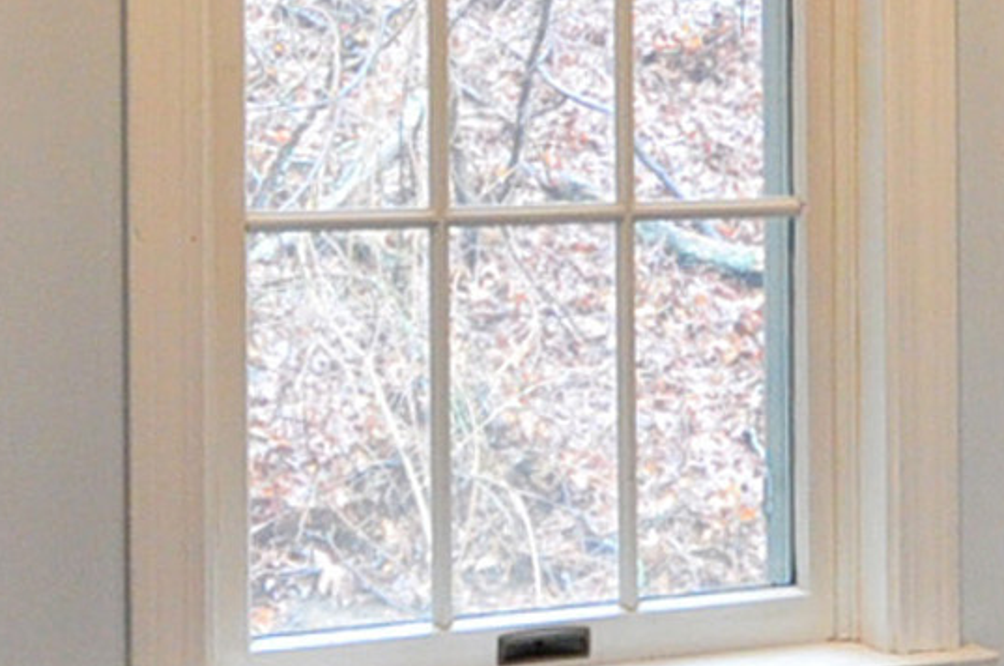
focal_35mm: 81
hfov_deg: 24.9
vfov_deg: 16.5
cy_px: 46
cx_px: 699
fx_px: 2255
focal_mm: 10
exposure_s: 1/60
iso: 1250
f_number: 4
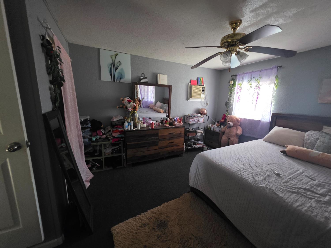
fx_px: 124
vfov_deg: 89.9
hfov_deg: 106.2
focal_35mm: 13
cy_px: 124
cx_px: 166
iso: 1250
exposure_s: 1/60
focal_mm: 2.2
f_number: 1.9
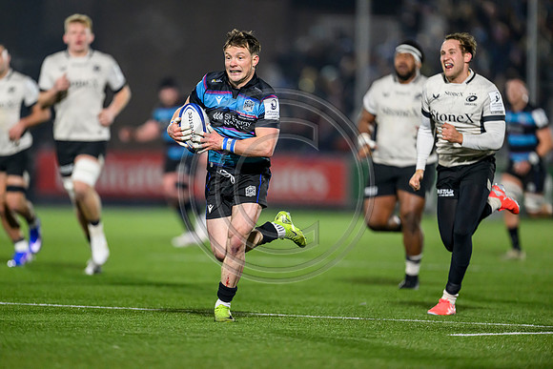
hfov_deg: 5.2
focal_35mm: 400
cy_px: 184
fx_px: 6146
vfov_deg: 3.4
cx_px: 276
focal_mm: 400
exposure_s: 1/2500
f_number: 3.2
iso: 5000
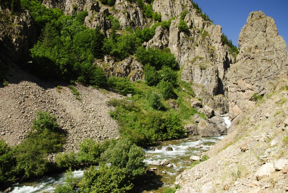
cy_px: 96
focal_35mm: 27
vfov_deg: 48.1
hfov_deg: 67.3
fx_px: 216
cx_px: 144
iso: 200
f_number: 7.1
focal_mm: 18
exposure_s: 1/250
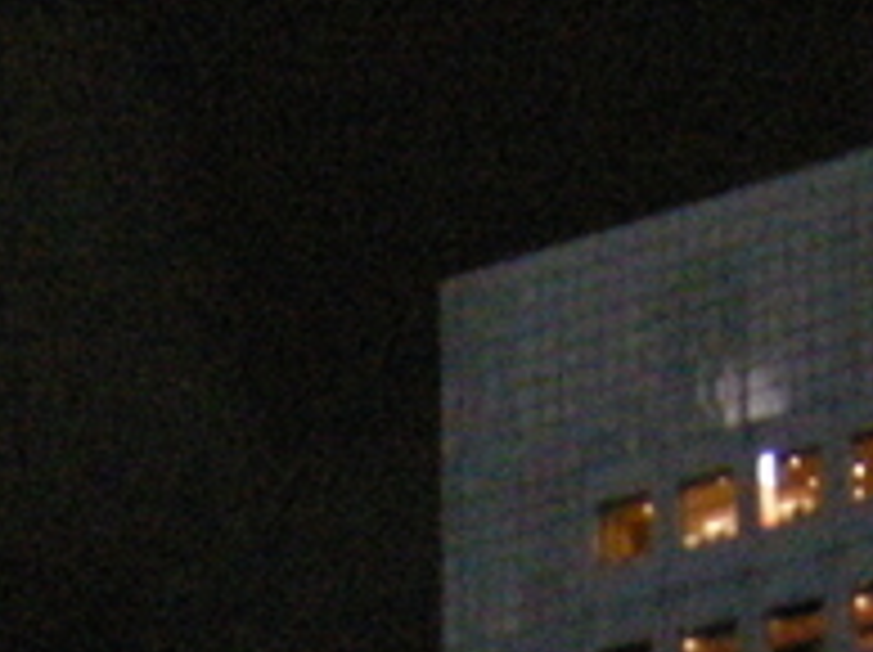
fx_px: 5466
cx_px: 266
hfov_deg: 9.1
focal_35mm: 217
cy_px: 2010
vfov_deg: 6.2
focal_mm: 7.5
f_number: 2.7
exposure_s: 1/9.3
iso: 727
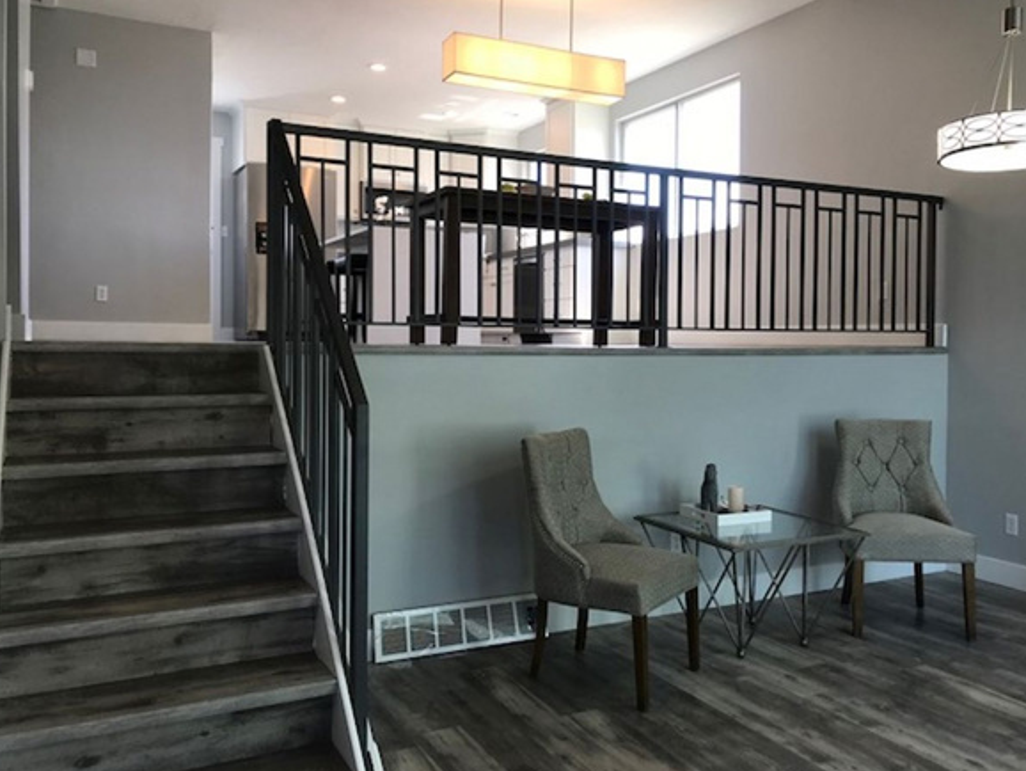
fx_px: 919
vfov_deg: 45.4
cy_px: 355
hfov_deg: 58.3
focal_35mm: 31
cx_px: 556
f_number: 1.8
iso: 25
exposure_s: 1/60
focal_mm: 3.99
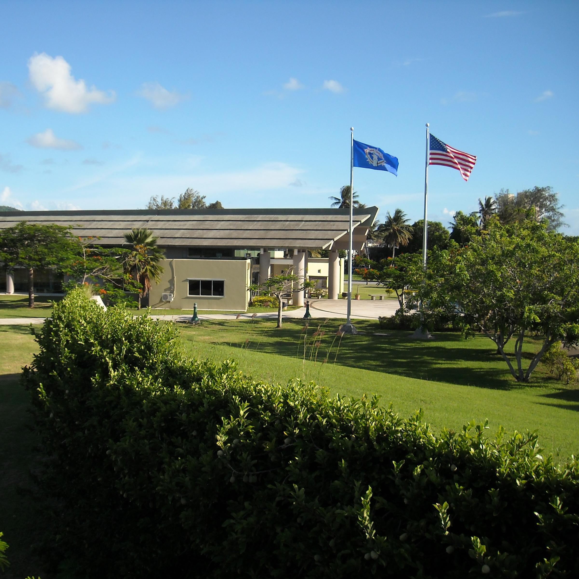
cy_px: 291
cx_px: 189
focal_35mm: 42
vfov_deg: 40.0
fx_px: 795
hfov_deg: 39.5
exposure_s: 1/239
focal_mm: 5.7
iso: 64
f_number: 5.6
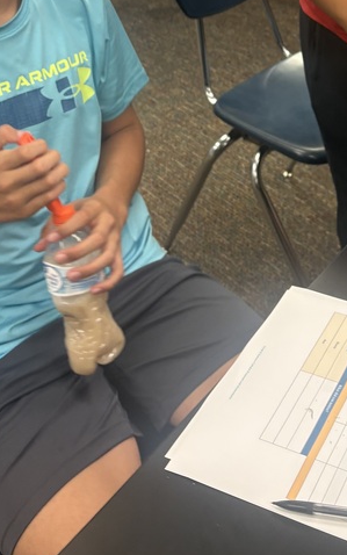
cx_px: 318
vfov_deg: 31.4
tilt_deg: -18.4
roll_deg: +1.8
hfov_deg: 21.5
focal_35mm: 59
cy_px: -24
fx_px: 892
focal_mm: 5.96
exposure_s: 1/60
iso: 100
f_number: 1.6
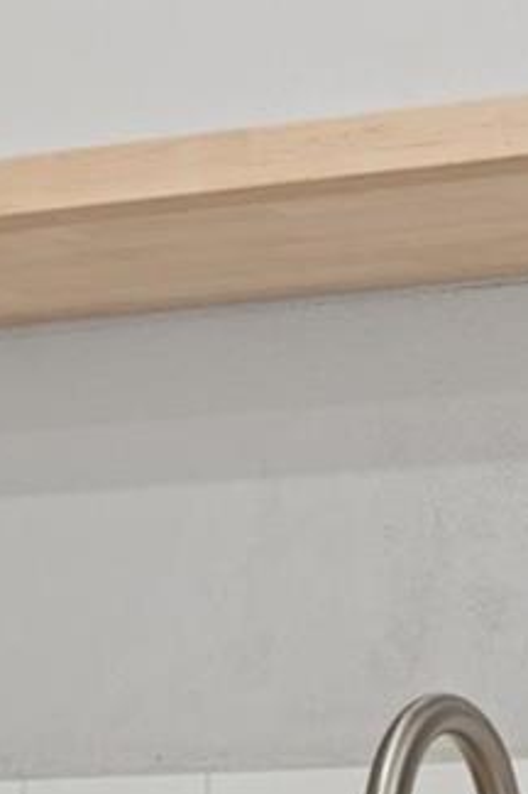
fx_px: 3593
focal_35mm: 163
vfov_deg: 12.4
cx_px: 462
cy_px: 919
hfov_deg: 8.4
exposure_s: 1/20
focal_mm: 49
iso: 400
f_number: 8
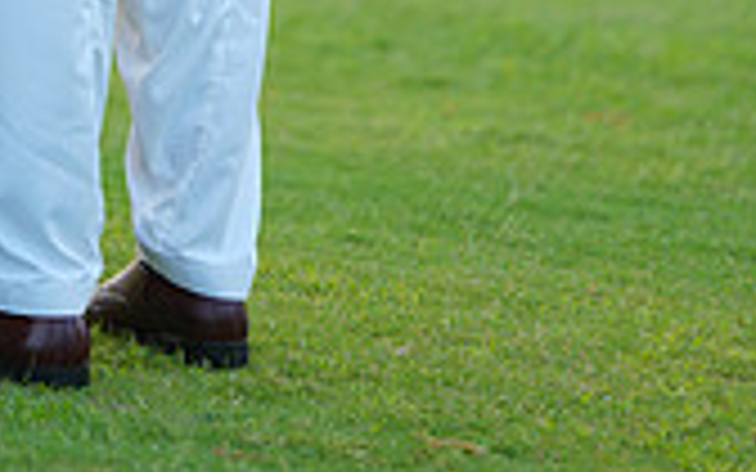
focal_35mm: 300
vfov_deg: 4.3
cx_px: -38
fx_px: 6181
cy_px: -692
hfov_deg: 7.0
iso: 64
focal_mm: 85
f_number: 1.4
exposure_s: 1/500
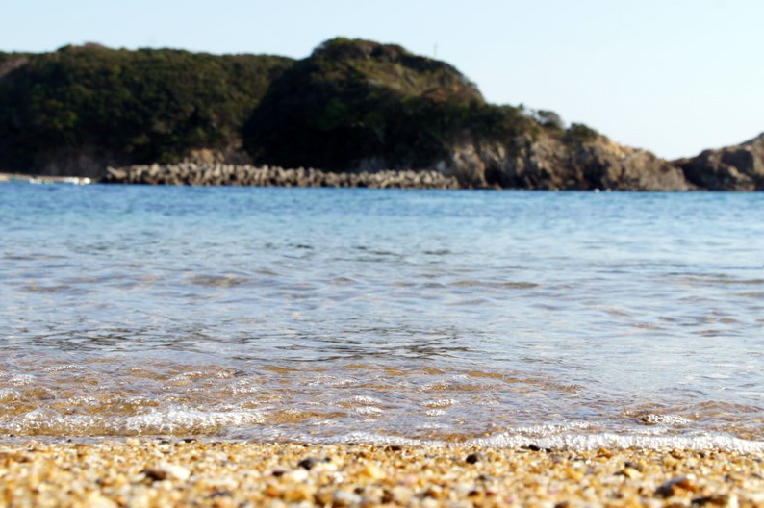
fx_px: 1802
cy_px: 263
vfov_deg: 16.0
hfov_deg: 23.9
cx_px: 413
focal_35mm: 85
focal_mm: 50
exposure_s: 1/160
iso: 200
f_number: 13
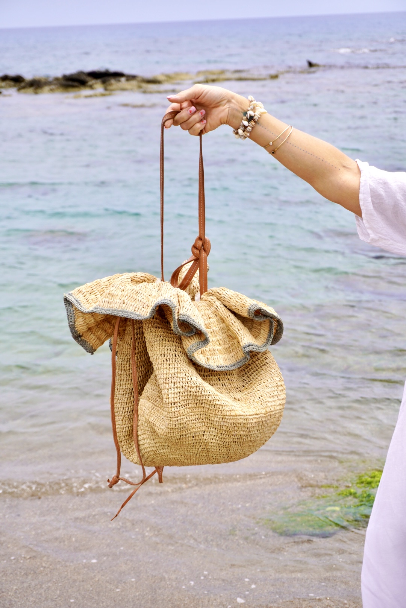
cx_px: 203
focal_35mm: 74
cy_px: 304
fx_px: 1241
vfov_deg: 27.5
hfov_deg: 18.6
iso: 100
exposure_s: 1/640
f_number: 5.6
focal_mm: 49
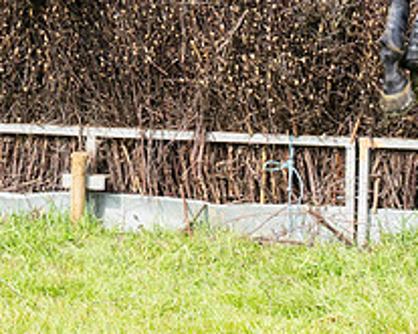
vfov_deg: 3.9
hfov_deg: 4.9
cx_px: -268
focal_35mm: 395
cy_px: -4
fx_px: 4880
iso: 400
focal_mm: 70
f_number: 5.6
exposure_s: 1/1250
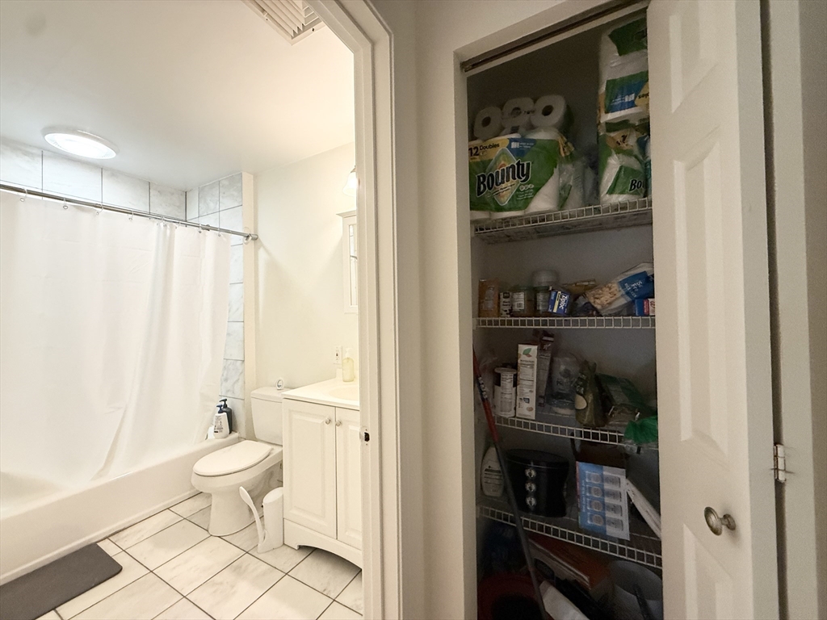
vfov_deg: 85.7
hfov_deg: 102.1
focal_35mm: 14
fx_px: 334
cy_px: 310
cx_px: 414
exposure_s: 1/60
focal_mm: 2.22
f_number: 2.2
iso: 400
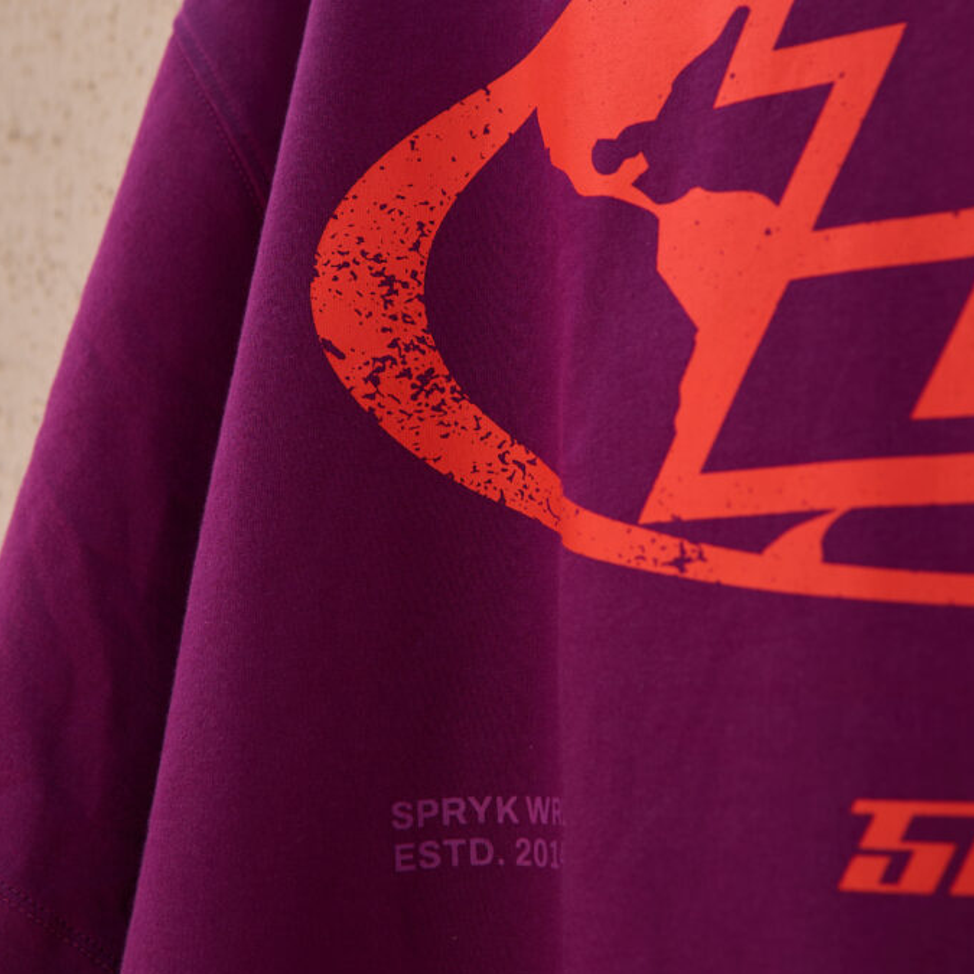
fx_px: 1846
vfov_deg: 29.4
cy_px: 335
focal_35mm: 58
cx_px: 490
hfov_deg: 29.6
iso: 50
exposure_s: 1/800
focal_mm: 30
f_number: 3.2
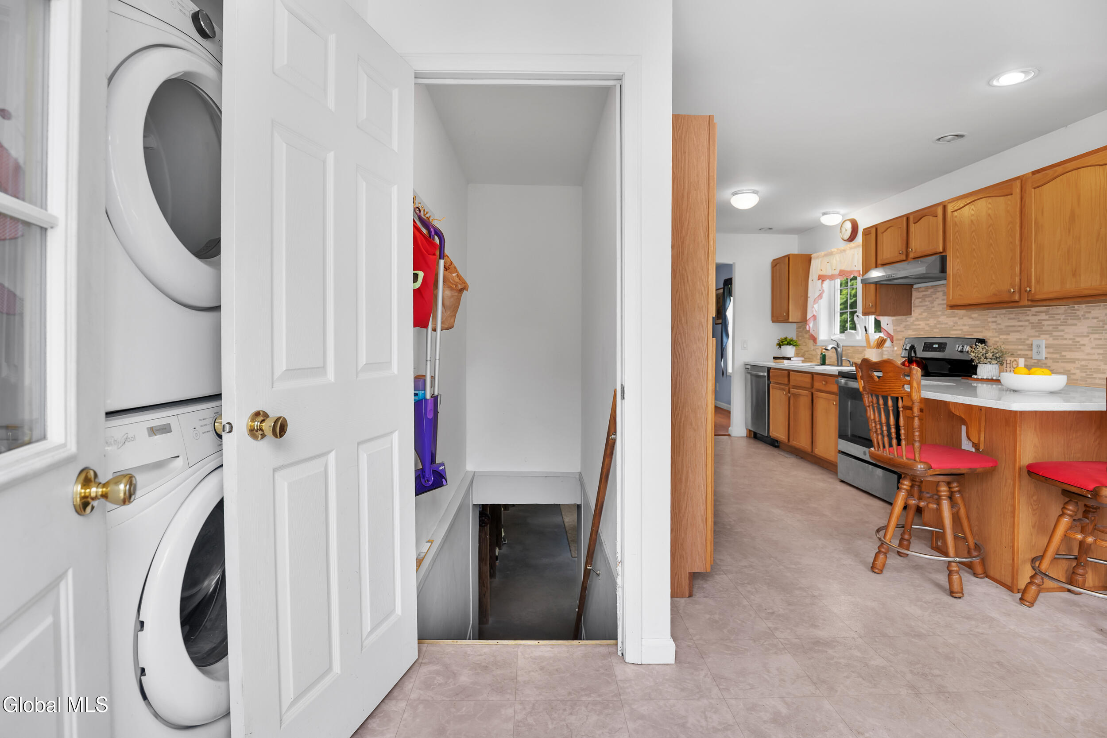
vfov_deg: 73.8
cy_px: 369
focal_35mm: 16
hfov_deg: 96.7
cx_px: 554
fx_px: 492
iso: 250
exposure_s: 1/80
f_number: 4.5
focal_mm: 16
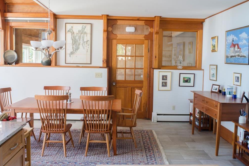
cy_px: 81
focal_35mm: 37
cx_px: 122
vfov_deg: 36.0
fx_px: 256
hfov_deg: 51.9
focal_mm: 24
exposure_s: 1/3
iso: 200
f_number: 11
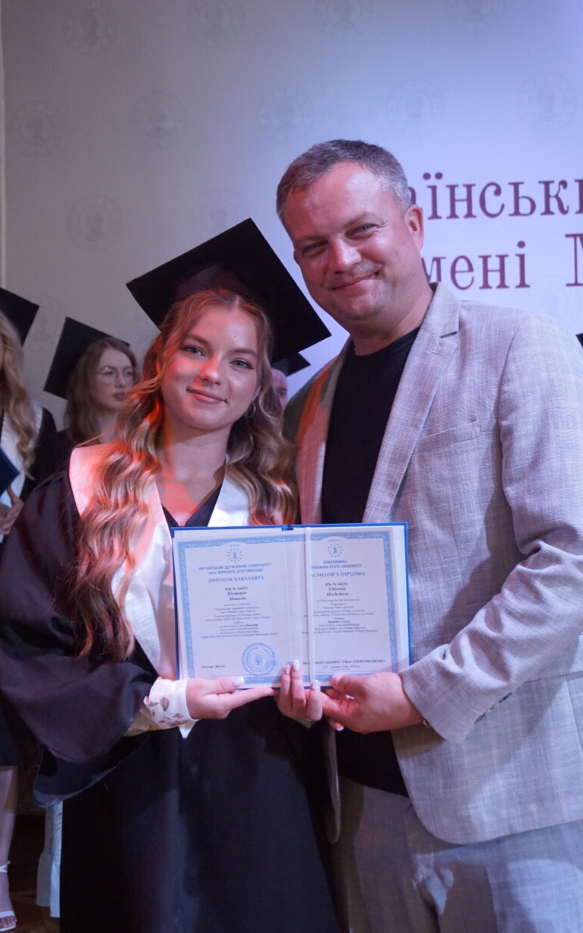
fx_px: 1296
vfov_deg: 39.6
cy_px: 458
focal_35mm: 51
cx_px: 304
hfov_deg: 25.3
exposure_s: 1/160
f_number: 5
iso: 2000
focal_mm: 32
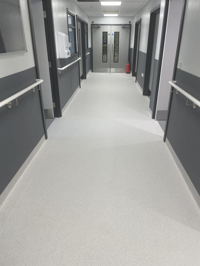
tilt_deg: -23.6
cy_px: 133
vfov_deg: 67.3
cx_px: 100
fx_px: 200
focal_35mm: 26
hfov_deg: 53.1
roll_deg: +0.1
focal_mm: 4.2
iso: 64
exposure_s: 1/100
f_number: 1.6
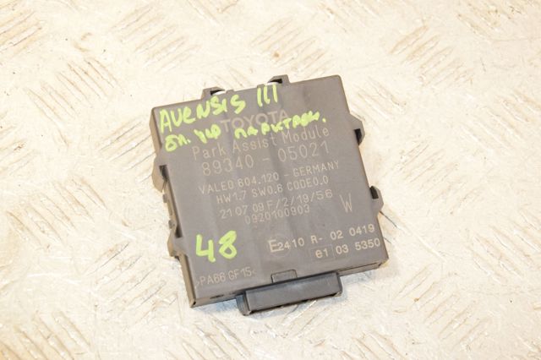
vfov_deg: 14.7
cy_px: 180
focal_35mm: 93
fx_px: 1397
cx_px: 270
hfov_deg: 21.9
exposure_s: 1/200
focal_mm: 62
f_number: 7.1
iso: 1600
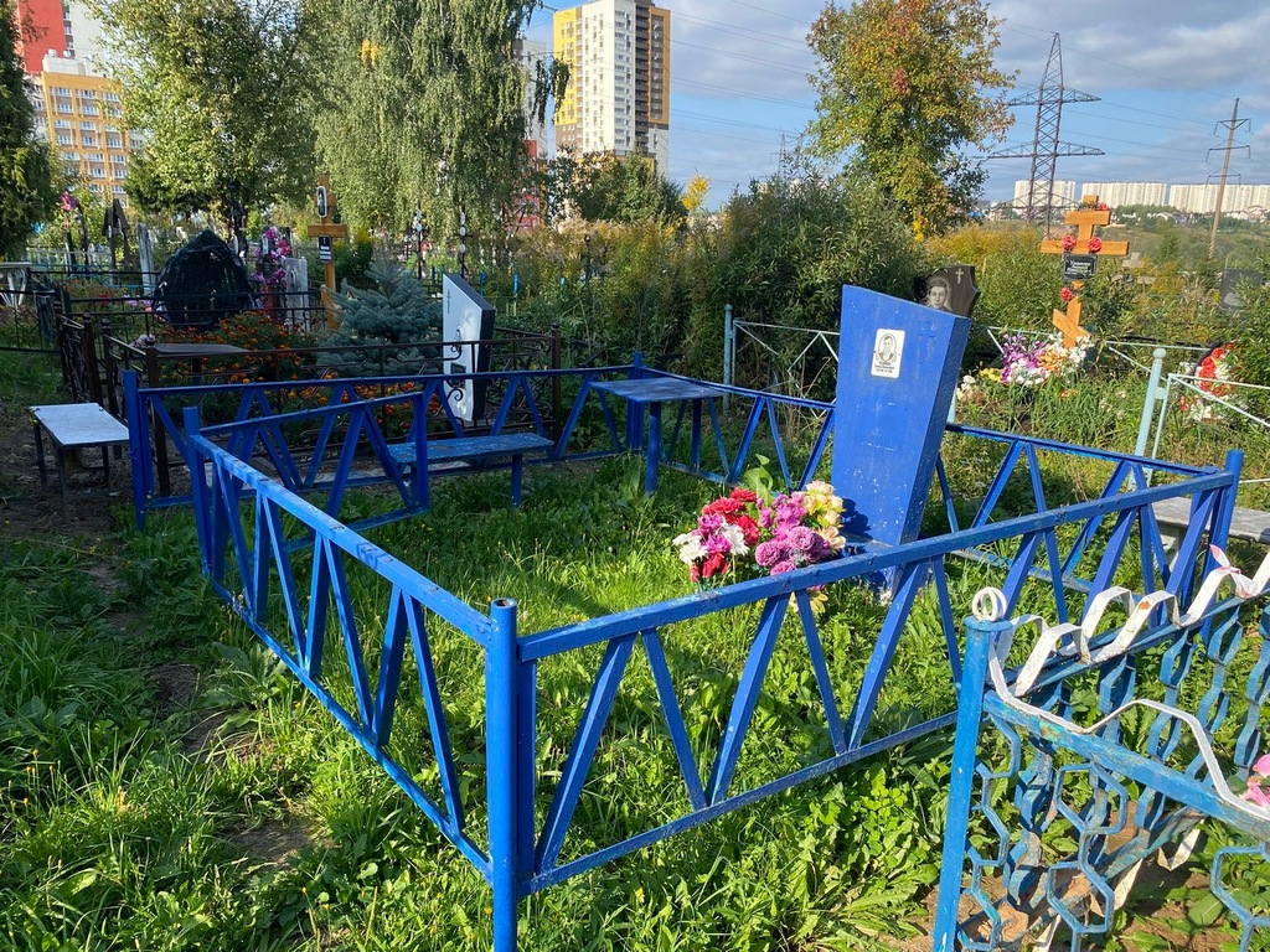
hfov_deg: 67.3
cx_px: 635
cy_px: 476
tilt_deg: -12.3
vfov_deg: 53.1
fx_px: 954
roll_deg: -0.4
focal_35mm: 26
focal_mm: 4.25
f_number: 1.8
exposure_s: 1/990
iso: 32
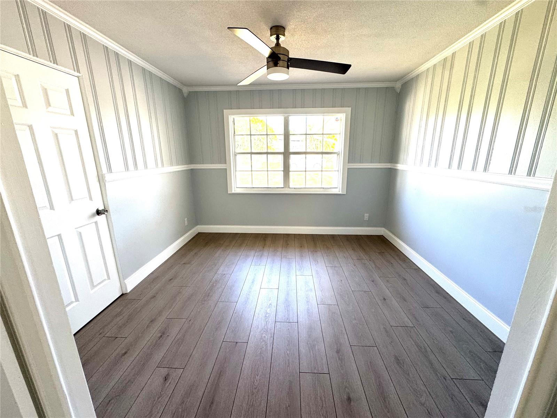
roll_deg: +0.9
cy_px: 209
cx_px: 278
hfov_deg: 102.1
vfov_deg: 85.7
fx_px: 225
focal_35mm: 14
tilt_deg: -14.1
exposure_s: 1/99
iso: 125
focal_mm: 2.22
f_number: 2.2
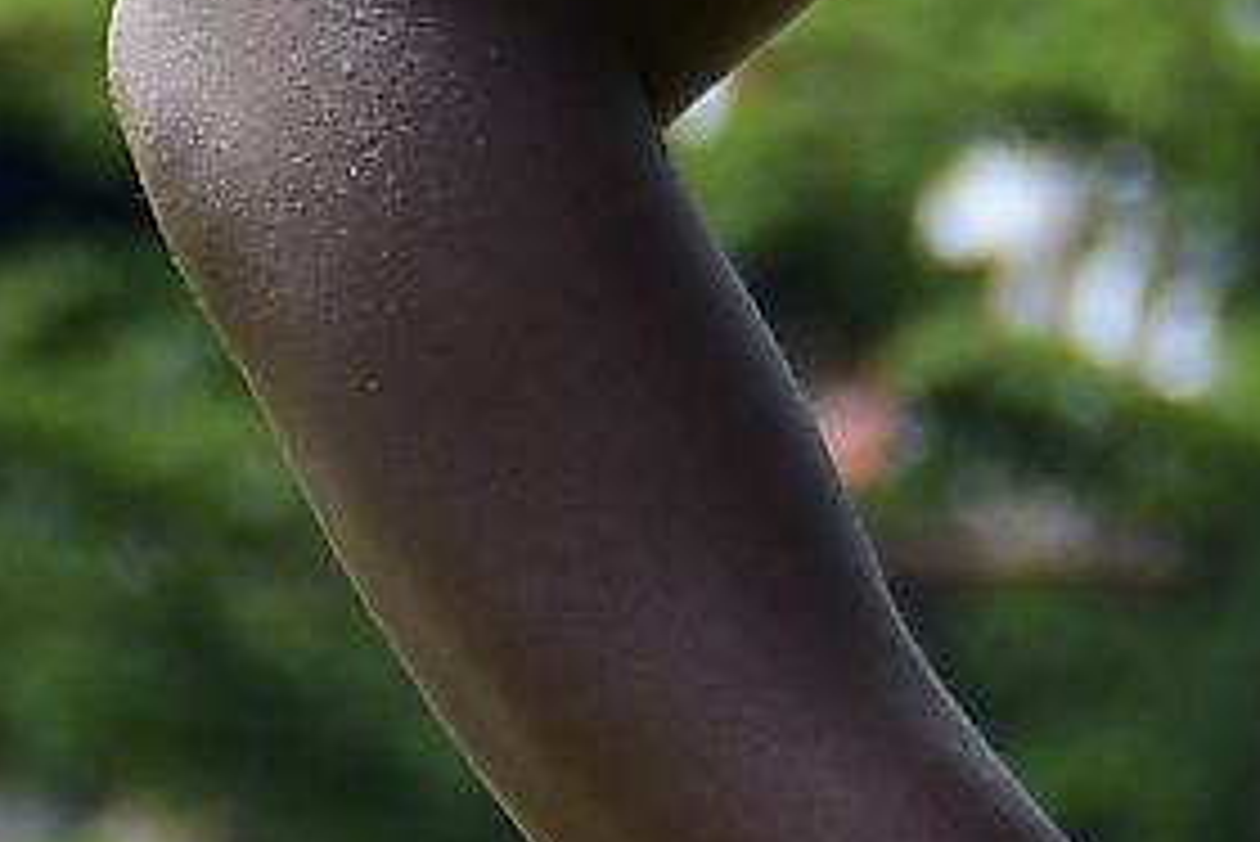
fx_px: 37258
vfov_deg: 1.3
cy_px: -684
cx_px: 2686
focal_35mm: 1064
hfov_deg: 1.9
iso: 160
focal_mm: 70
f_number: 5
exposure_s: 1/320
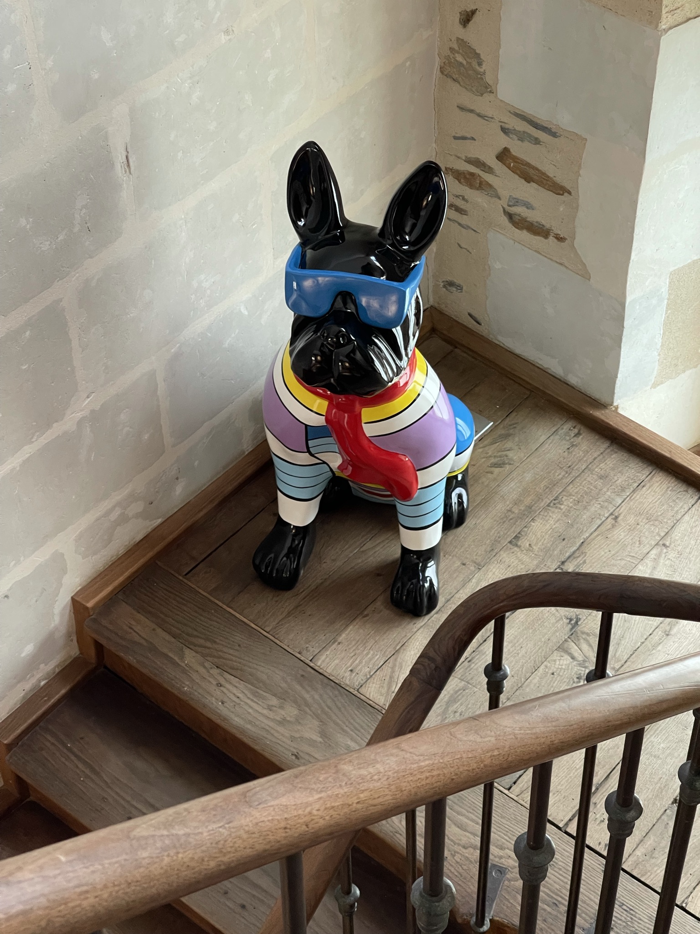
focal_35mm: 64
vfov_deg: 30.3
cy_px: 467
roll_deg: +2.8
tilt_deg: -44.9
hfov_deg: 22.9
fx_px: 1726
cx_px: 350
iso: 250
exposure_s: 1/50
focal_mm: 7.5
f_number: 2.2
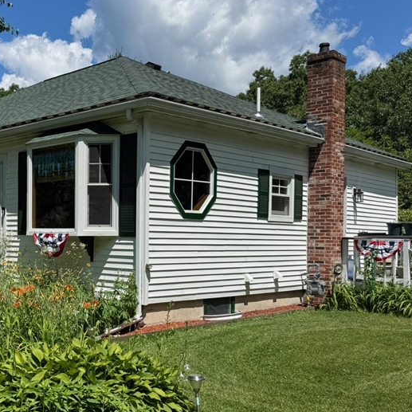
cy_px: 233
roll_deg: -1.5
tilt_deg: +0.5
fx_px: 566
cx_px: 57
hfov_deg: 37.9
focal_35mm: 42
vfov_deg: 40.0
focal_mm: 6.76
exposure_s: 1/4950
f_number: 1.78
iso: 80
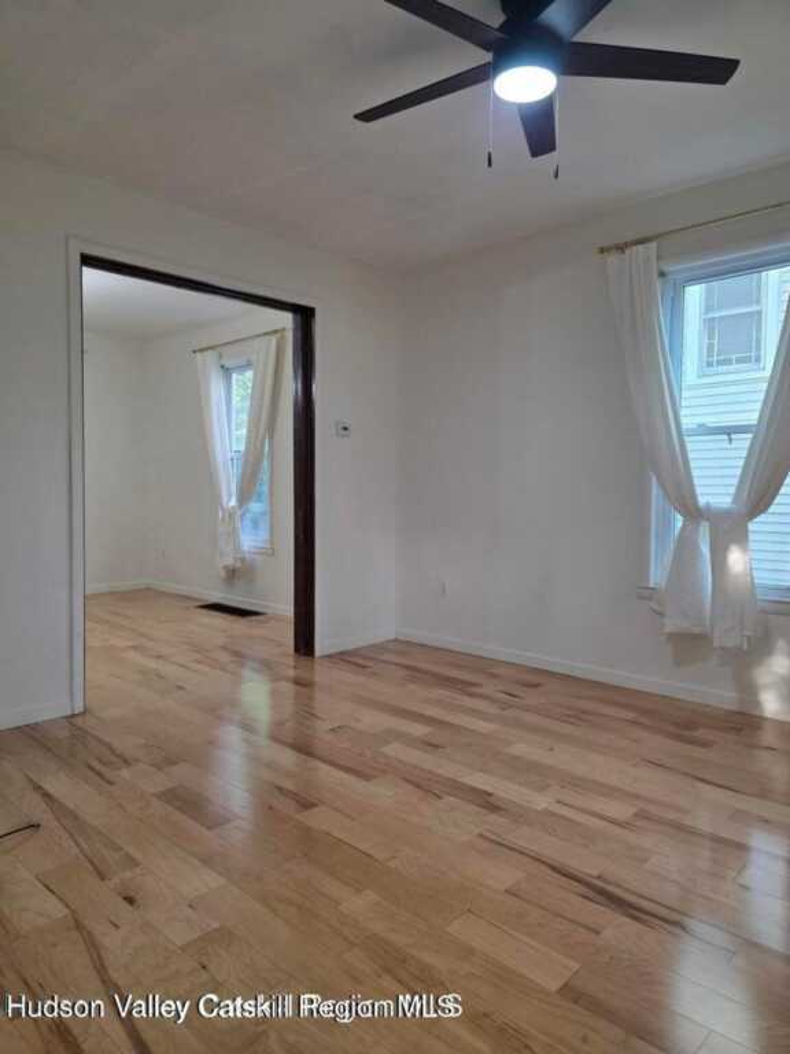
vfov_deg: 73.9
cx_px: 395
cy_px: 527
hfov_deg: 58.9
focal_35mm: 23
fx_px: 700
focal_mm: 6.3
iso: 125
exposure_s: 1/120
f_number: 1.7
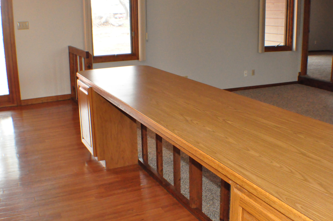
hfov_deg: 41.9
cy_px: 107
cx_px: 181
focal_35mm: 47
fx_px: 434
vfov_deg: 28.6
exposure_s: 1/60
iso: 3200
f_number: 9
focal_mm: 24
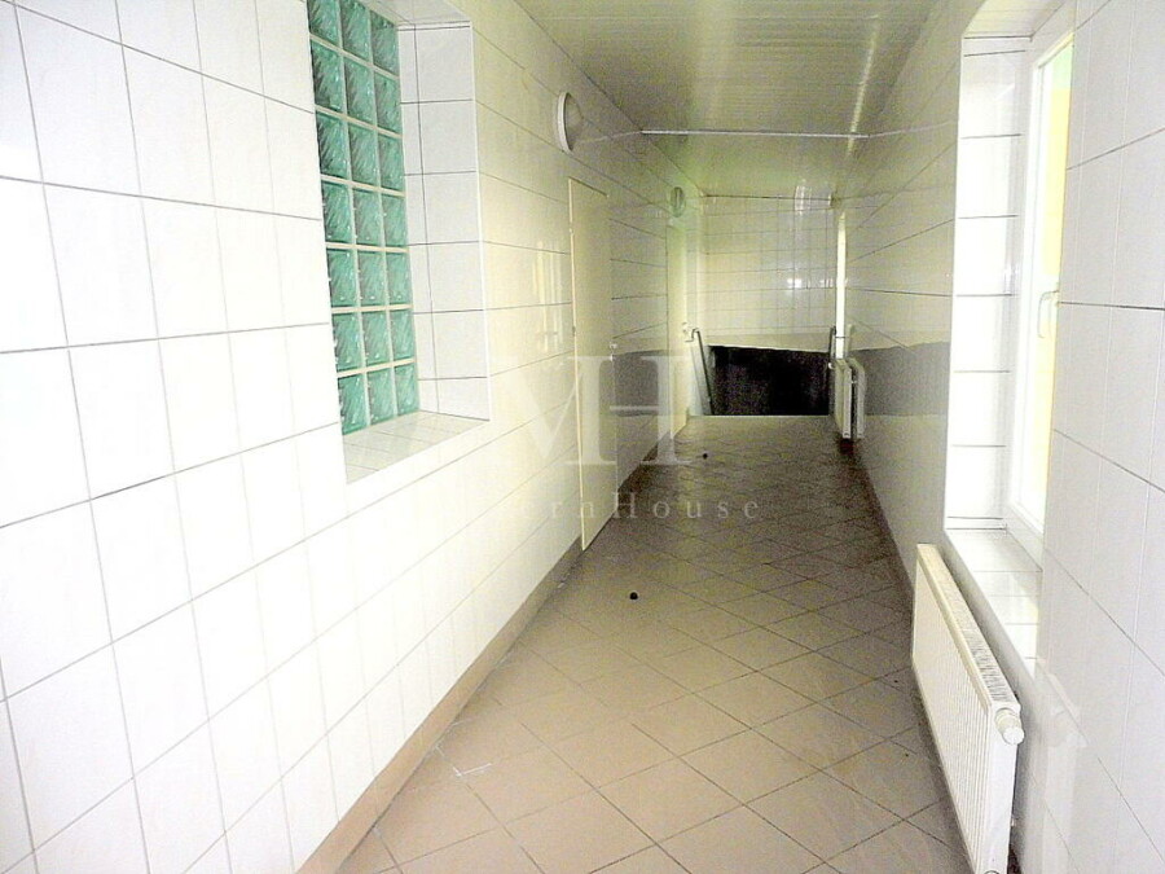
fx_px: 808
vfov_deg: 56.8
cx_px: 582
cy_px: 437
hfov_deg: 71.6
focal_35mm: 24
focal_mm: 4.3
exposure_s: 1/60
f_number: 4
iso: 400
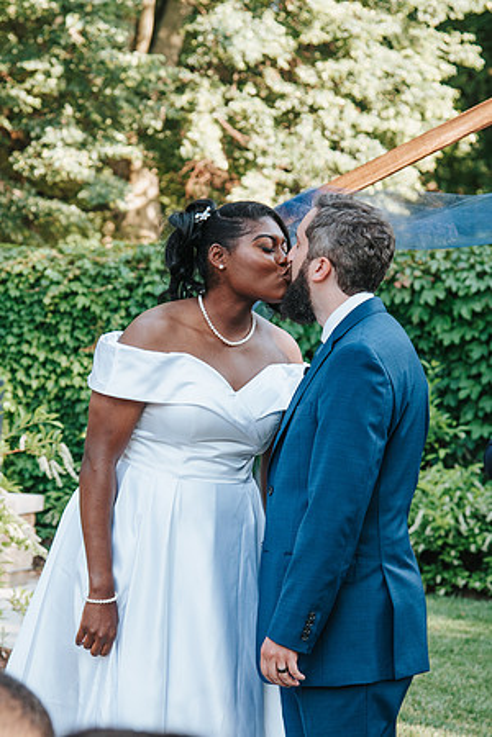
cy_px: 368
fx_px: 2396
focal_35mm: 117
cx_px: 185
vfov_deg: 17.5
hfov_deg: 11.7
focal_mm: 78
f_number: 4.5
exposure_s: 1/320
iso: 400
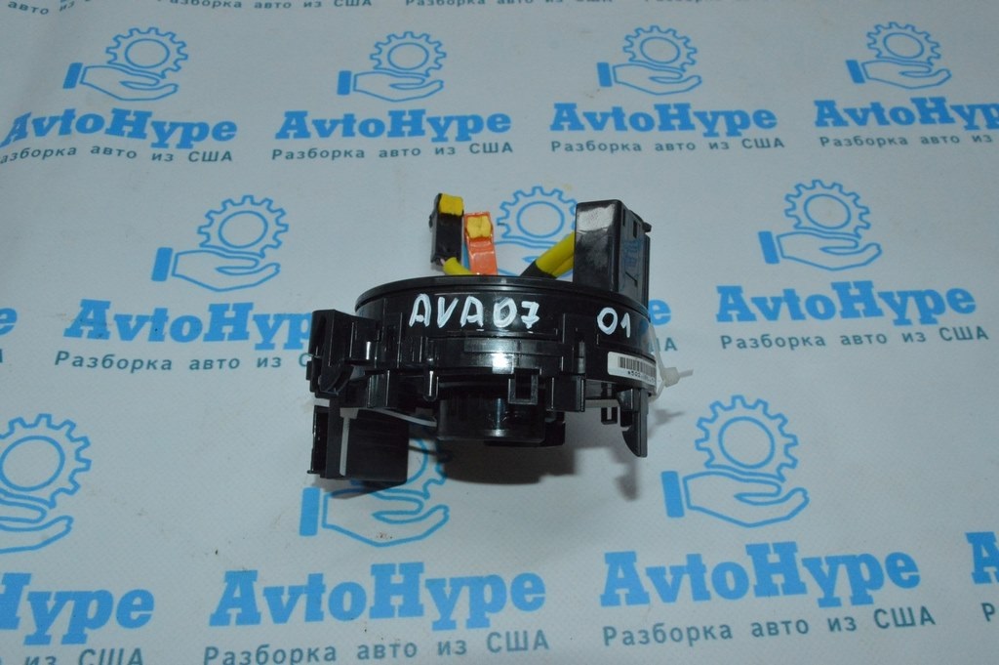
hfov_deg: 62.0
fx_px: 832
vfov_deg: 43.5
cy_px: 332
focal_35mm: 30
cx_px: 500
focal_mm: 20
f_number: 16
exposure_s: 1/200
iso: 3600
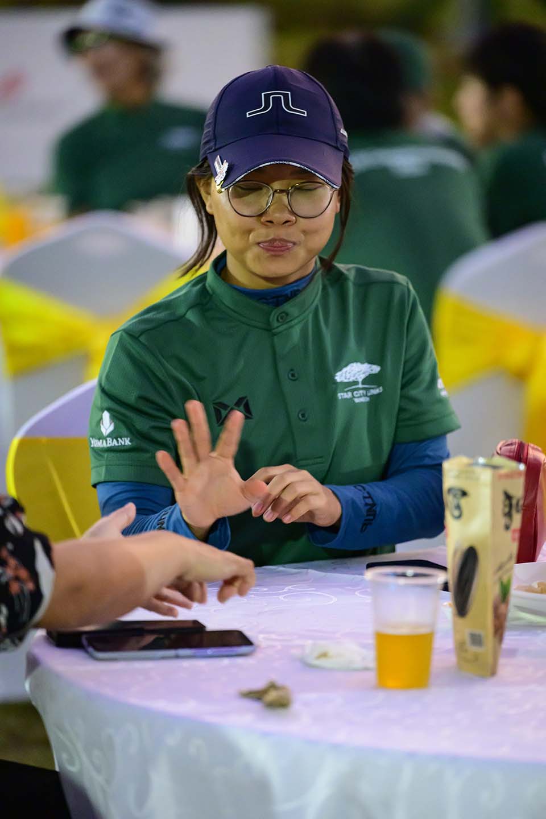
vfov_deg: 10.3
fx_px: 4550
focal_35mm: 200
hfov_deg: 6.9
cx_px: 273
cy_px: 410
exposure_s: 1/250
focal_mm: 200
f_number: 2.8
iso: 5000
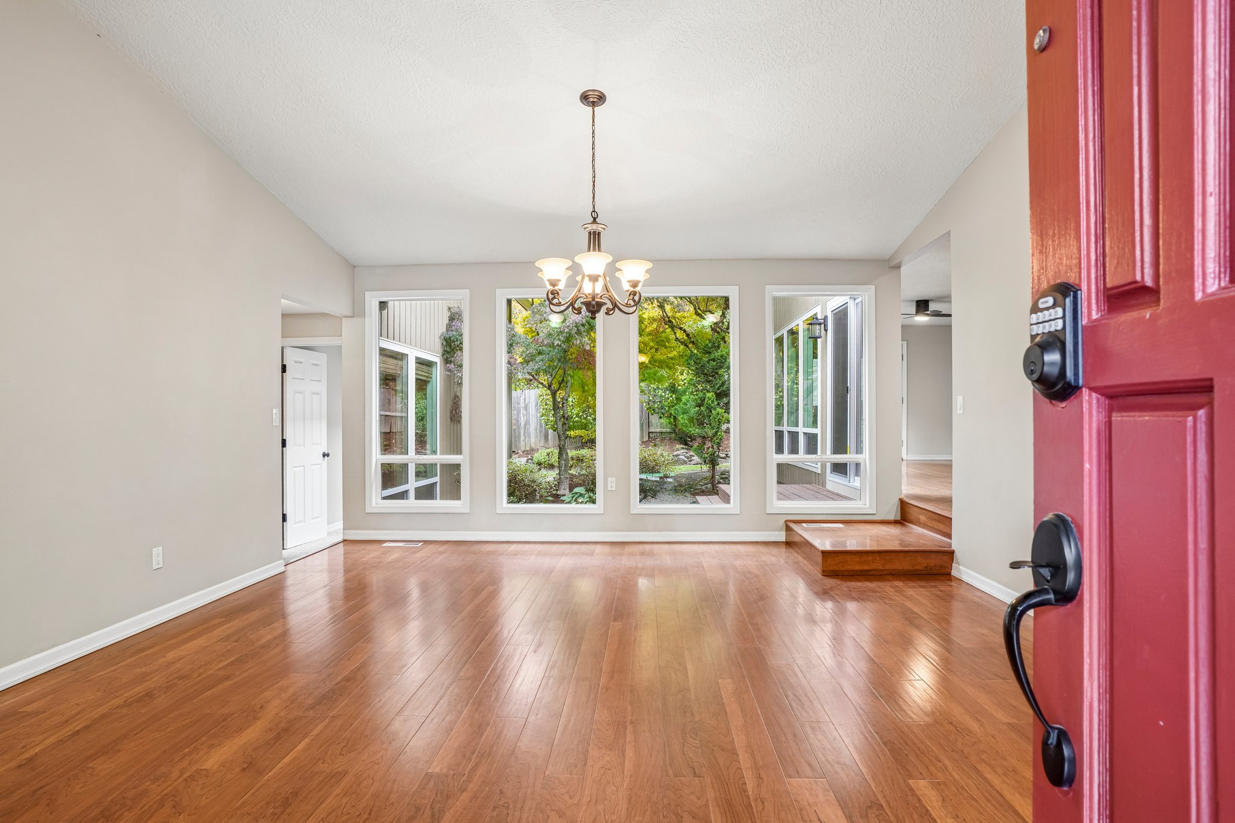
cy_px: 412
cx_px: 618
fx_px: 617
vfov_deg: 67.4
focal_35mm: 18
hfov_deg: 90.0
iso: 400
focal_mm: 18
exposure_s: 1/10
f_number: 8
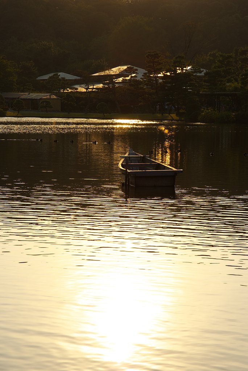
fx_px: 1083
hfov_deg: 13.1
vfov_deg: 19.4
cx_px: 124
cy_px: 186
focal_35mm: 105
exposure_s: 1/500
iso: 200
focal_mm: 70
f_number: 13
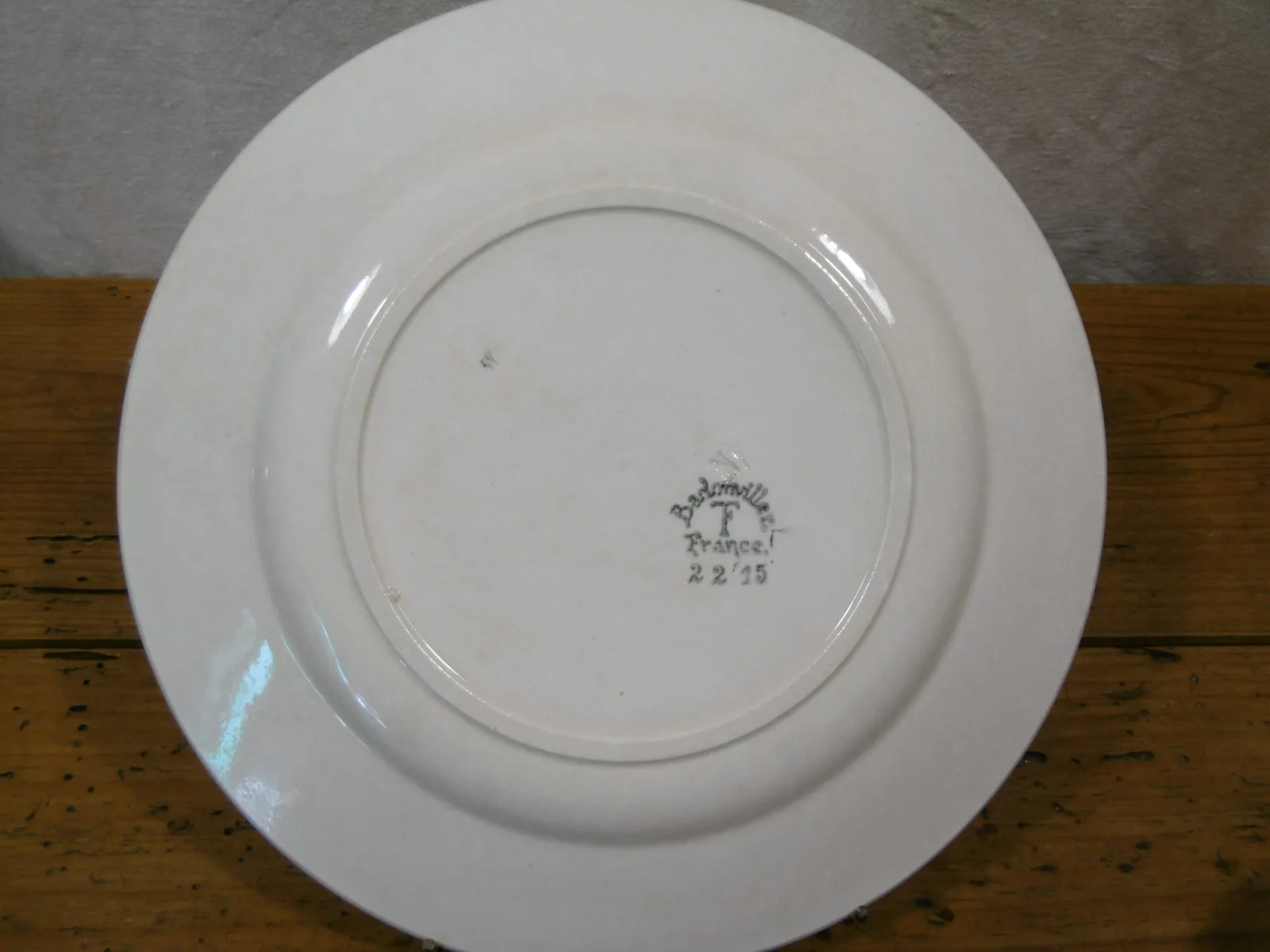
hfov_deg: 43.9
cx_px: 635
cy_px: 476
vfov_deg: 33.6
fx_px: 1578
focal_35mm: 43
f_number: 3.8
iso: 100
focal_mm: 7.7
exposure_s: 1/25
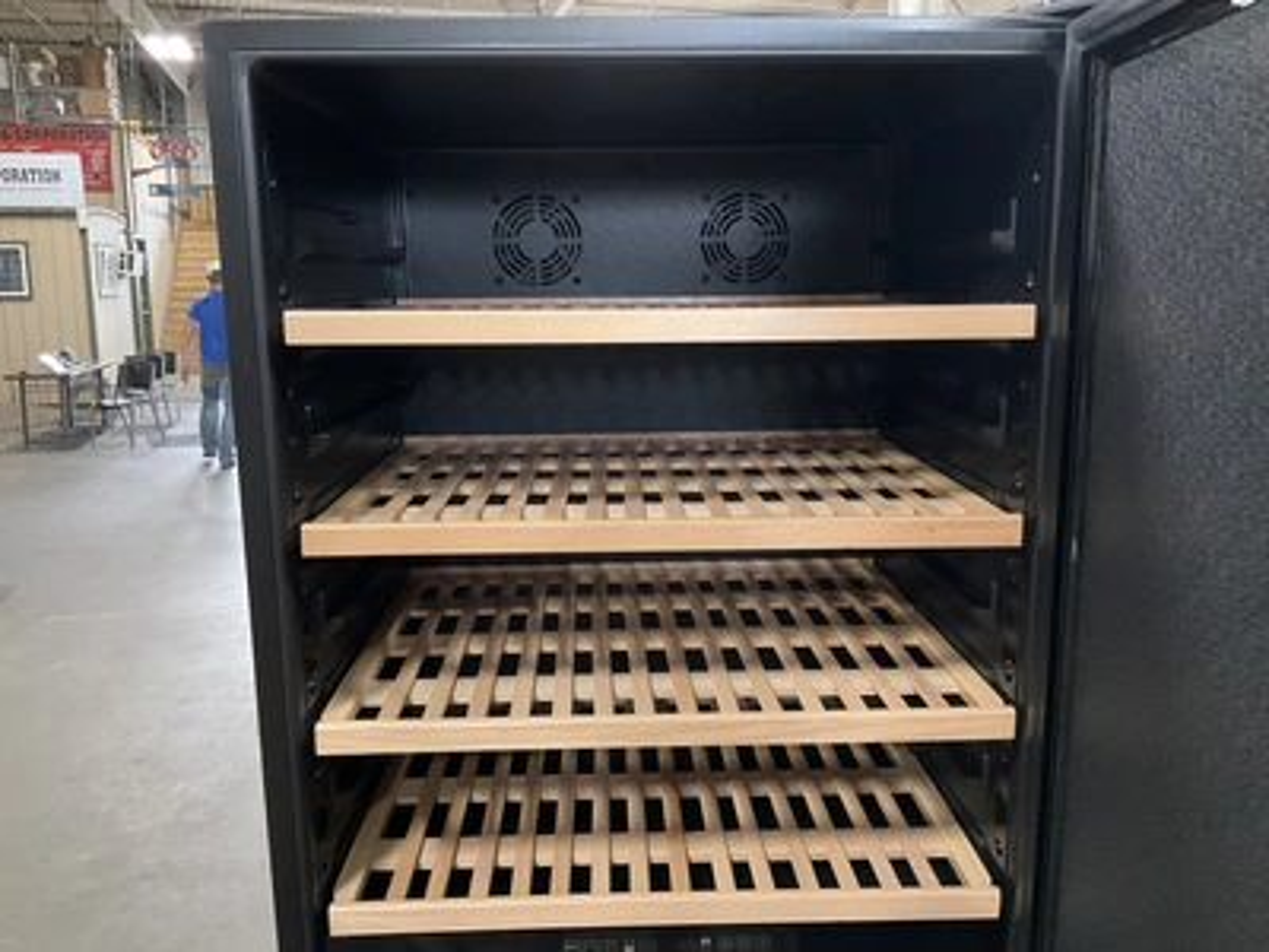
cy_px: 476
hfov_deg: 61.7
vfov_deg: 48.2
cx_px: 634
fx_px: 1063
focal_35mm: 29
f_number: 1.8
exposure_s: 1/30
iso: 400
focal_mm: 3
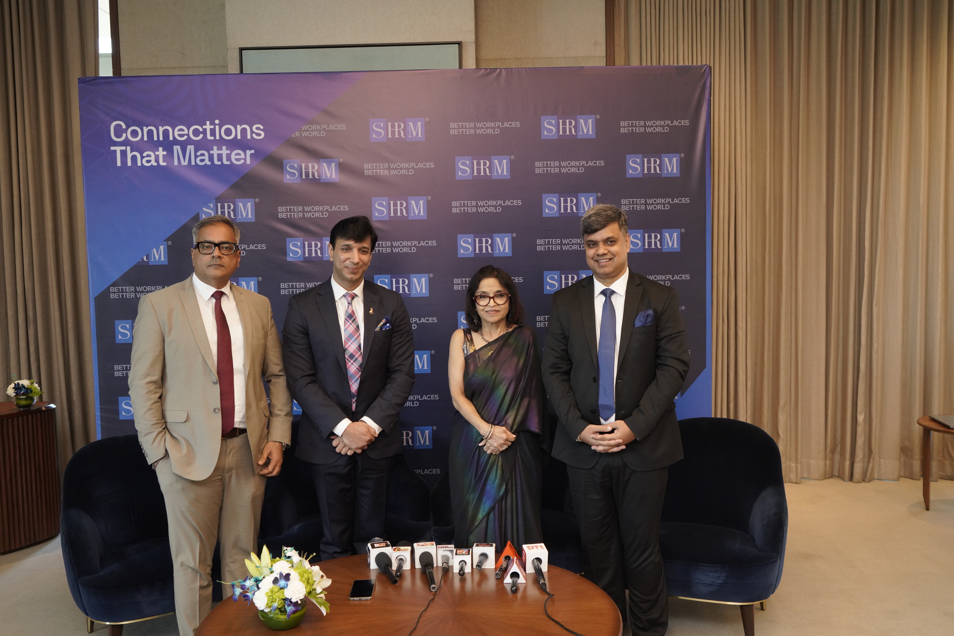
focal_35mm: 35
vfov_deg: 37.9
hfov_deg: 54.4
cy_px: 318
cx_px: 477
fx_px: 927
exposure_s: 1/160
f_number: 5
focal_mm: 35
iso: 3200
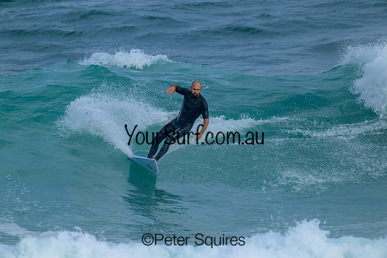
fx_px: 12086
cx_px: 193
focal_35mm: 1124
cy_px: 129
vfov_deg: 1.2
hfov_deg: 1.8
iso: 2200
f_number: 9
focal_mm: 1120
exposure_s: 1/2000
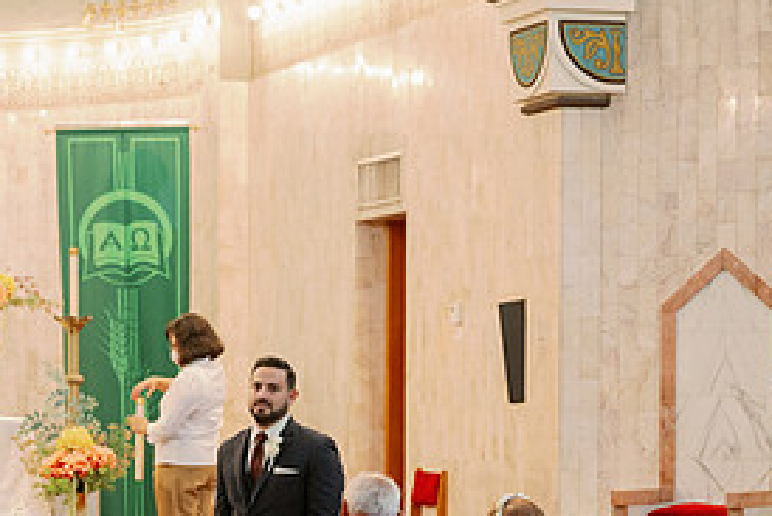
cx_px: 197
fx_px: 3175
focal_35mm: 148
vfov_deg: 9.2
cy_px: 496
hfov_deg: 13.8
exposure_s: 1/250
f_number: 2.8
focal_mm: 70
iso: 2500
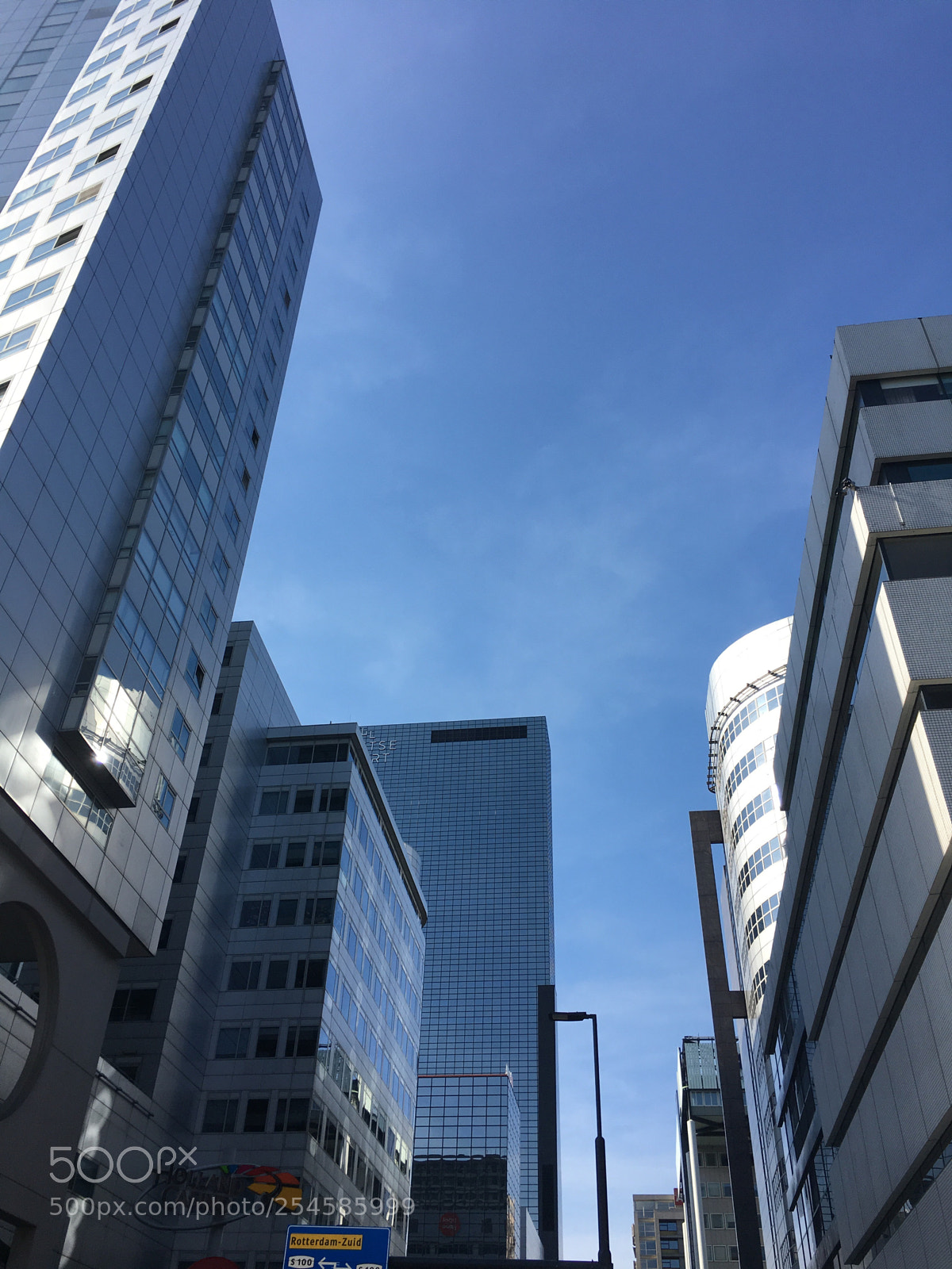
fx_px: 1063
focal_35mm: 29
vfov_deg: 61.7
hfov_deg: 48.2
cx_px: 476
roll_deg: -4.1
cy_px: 634
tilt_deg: +38.6
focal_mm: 4.15
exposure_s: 1/1183
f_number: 2.2
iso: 25
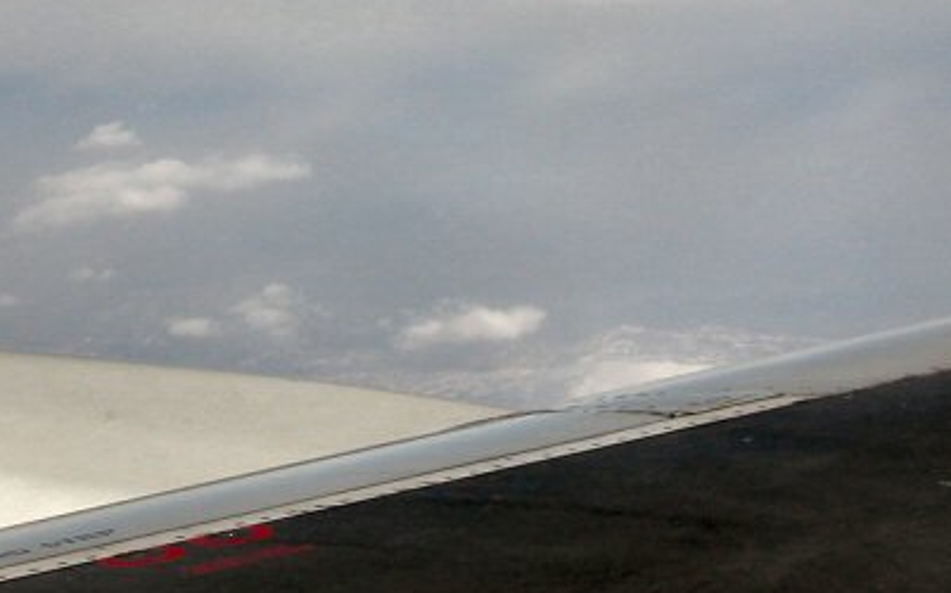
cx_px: 375
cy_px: 126
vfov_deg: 7.9
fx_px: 4299
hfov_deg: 12.6
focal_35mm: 166
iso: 100
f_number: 4.6
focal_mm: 14.9
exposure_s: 1/607
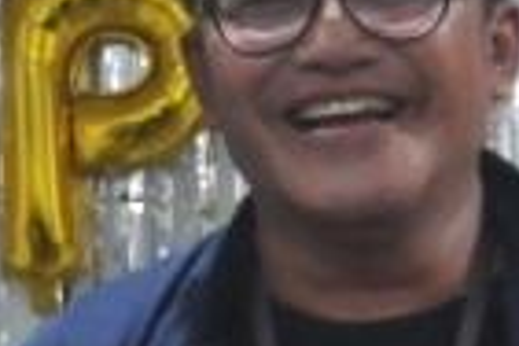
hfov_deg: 7.5
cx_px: 313
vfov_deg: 4.9
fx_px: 3964
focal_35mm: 275
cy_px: 670
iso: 1250
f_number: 5
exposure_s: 1/50
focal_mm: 28
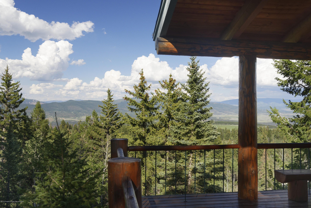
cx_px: 156
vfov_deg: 41.1
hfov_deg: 58.7
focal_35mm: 32
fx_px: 277
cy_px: 104
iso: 500
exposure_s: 1/160
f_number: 8
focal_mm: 32
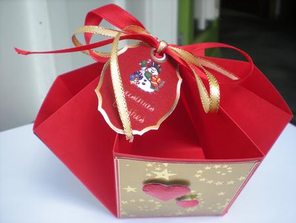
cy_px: 112
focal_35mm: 38
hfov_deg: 49.0
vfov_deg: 37.8
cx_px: 148
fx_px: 325
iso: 64
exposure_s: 1/125
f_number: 3.1
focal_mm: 6.3
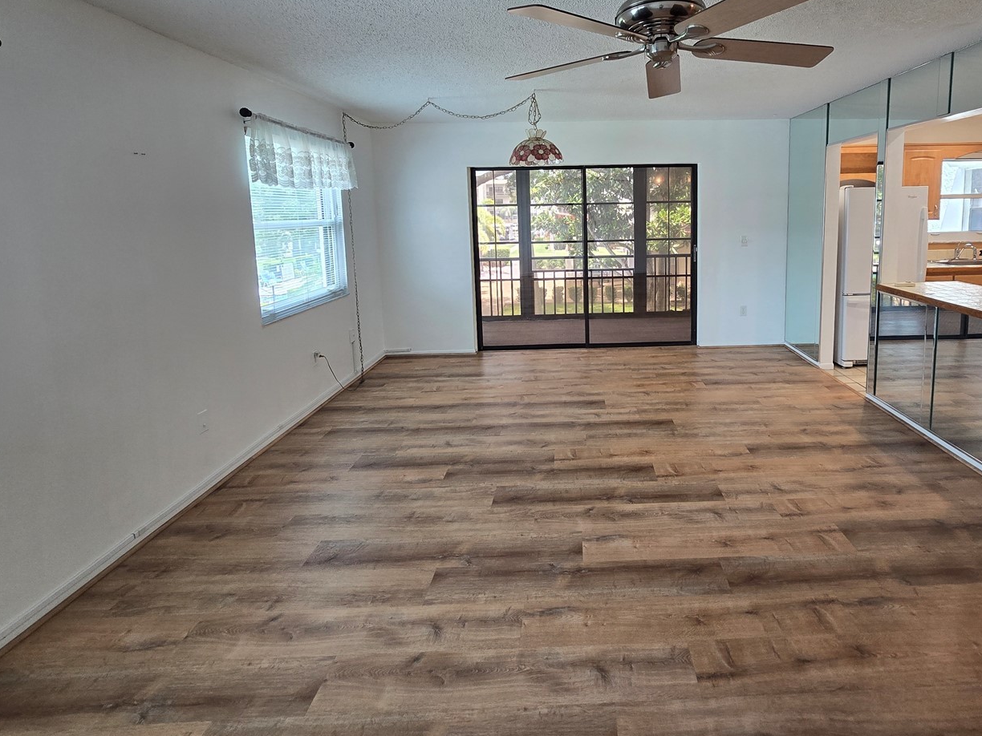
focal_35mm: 17
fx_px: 482
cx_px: 594
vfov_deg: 73.3
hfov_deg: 89.8
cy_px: 269
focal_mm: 2.2
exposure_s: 1/60
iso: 125
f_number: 2.2
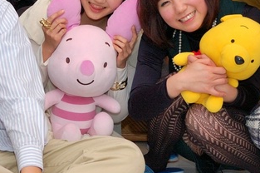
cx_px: 68
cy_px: -29
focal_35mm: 133
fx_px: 957
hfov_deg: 15.4
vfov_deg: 10.2
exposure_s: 1/60
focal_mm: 27
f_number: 4
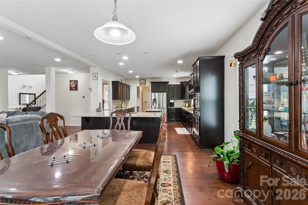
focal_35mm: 16
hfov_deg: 96.7
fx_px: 137
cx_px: 154
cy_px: 102
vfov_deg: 73.7
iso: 400
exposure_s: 1/1.67
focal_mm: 16
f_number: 13
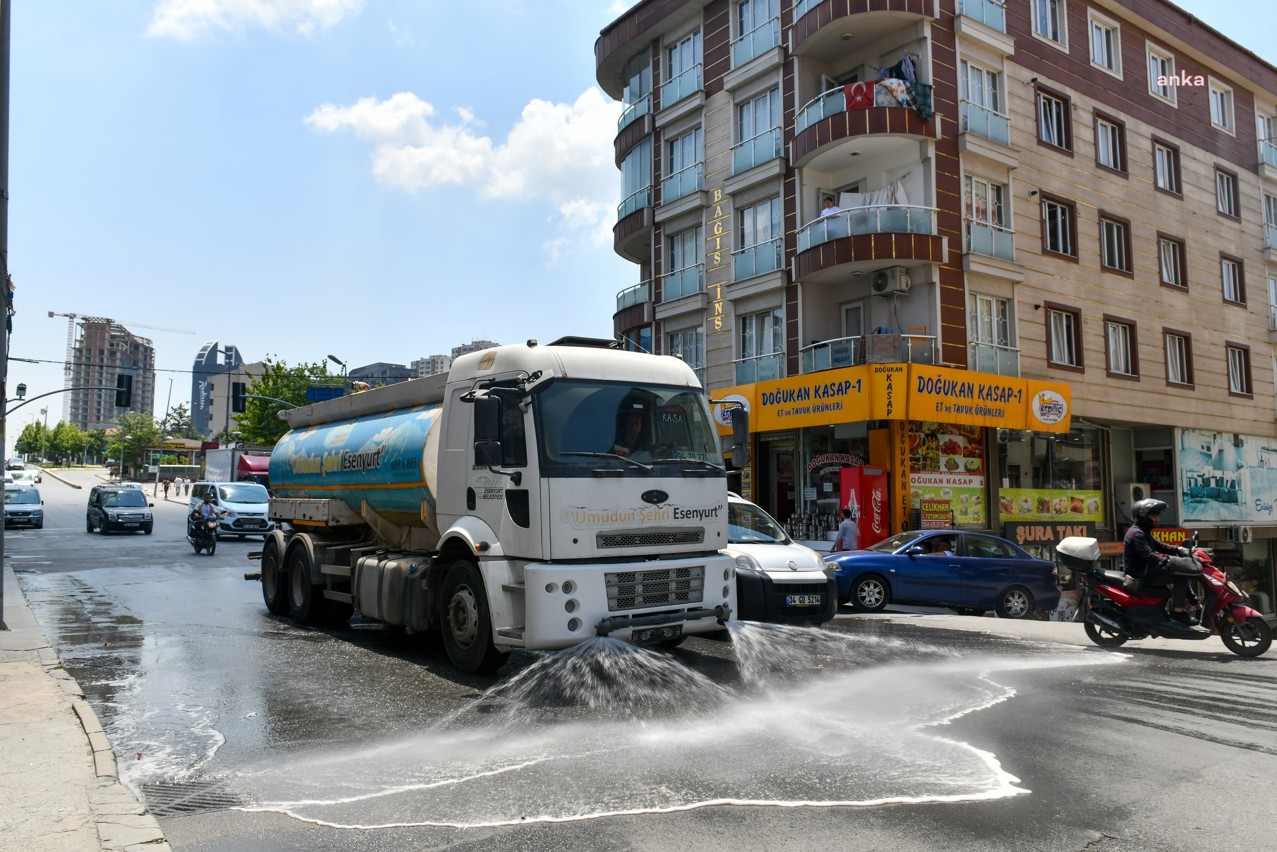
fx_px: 922
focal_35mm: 26
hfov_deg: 69.4
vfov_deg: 49.6
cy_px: 426
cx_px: 638
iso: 80
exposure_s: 1/250
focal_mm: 26
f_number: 10
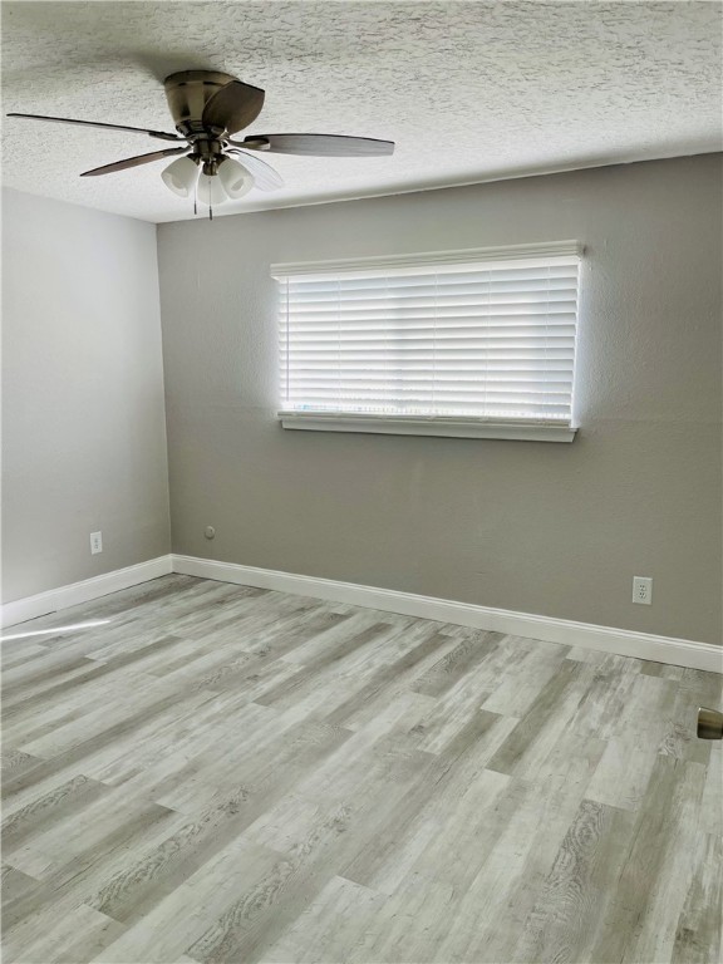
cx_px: 362
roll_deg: +0.4
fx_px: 724
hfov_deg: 53.1
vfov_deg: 67.3
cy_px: 482
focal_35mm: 26
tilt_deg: -9.7
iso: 32
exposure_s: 1/208
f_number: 1.6
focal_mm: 4.2
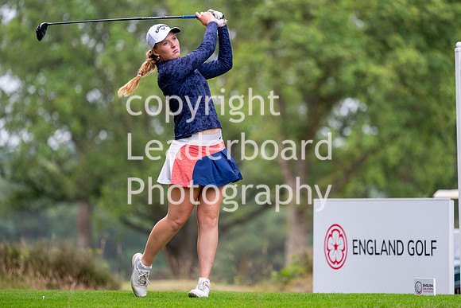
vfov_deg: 4.6
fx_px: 3842
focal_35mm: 300
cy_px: 154
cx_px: 230
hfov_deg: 6.9
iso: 400
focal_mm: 300
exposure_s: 1/1000
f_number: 4.5
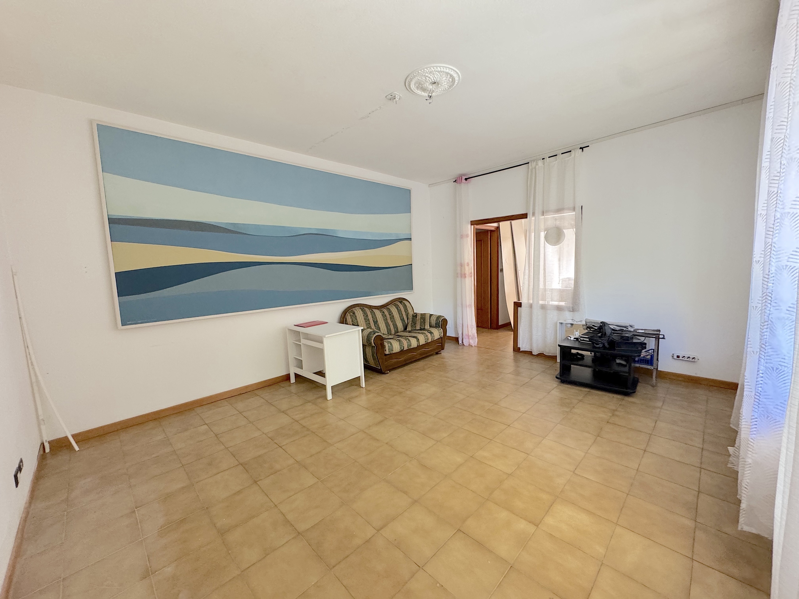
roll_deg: +2.3
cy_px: 300
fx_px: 323
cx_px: 400
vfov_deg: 85.7
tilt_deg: -5.3
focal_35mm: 14
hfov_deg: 102.1
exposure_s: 1/60
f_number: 2.2
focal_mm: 2.22
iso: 500
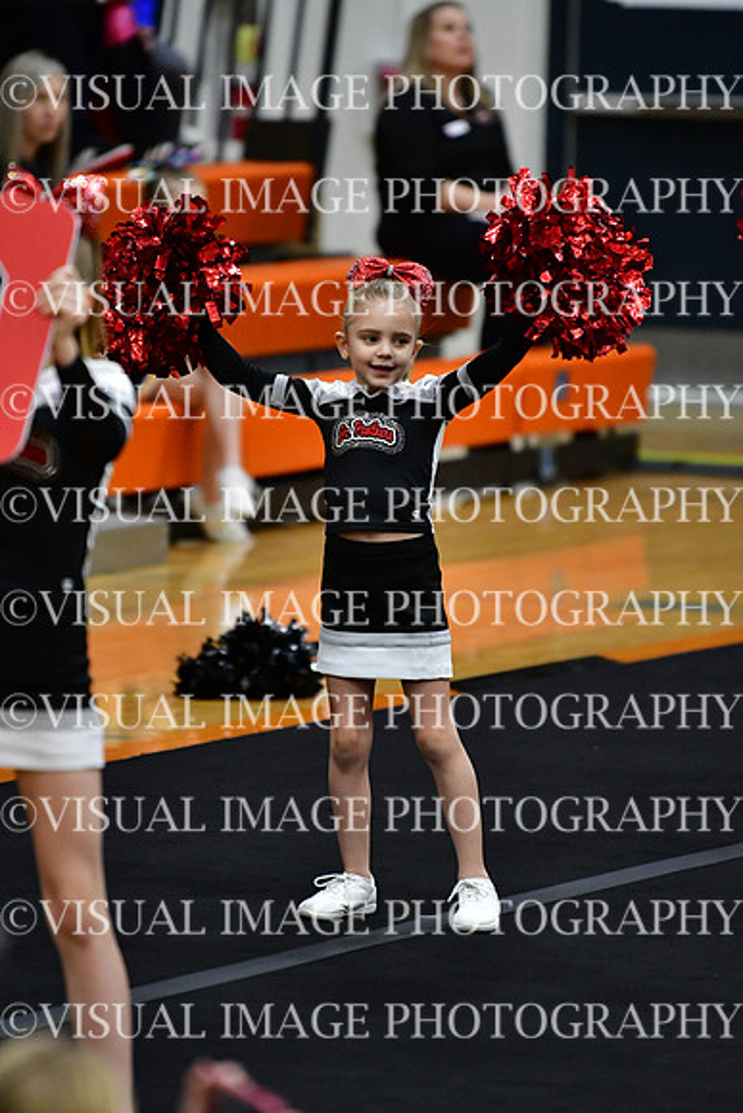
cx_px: 372
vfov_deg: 6.9
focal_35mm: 300
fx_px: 9281
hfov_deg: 4.6
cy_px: 556
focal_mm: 200
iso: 4000
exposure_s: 1/800
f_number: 2.8
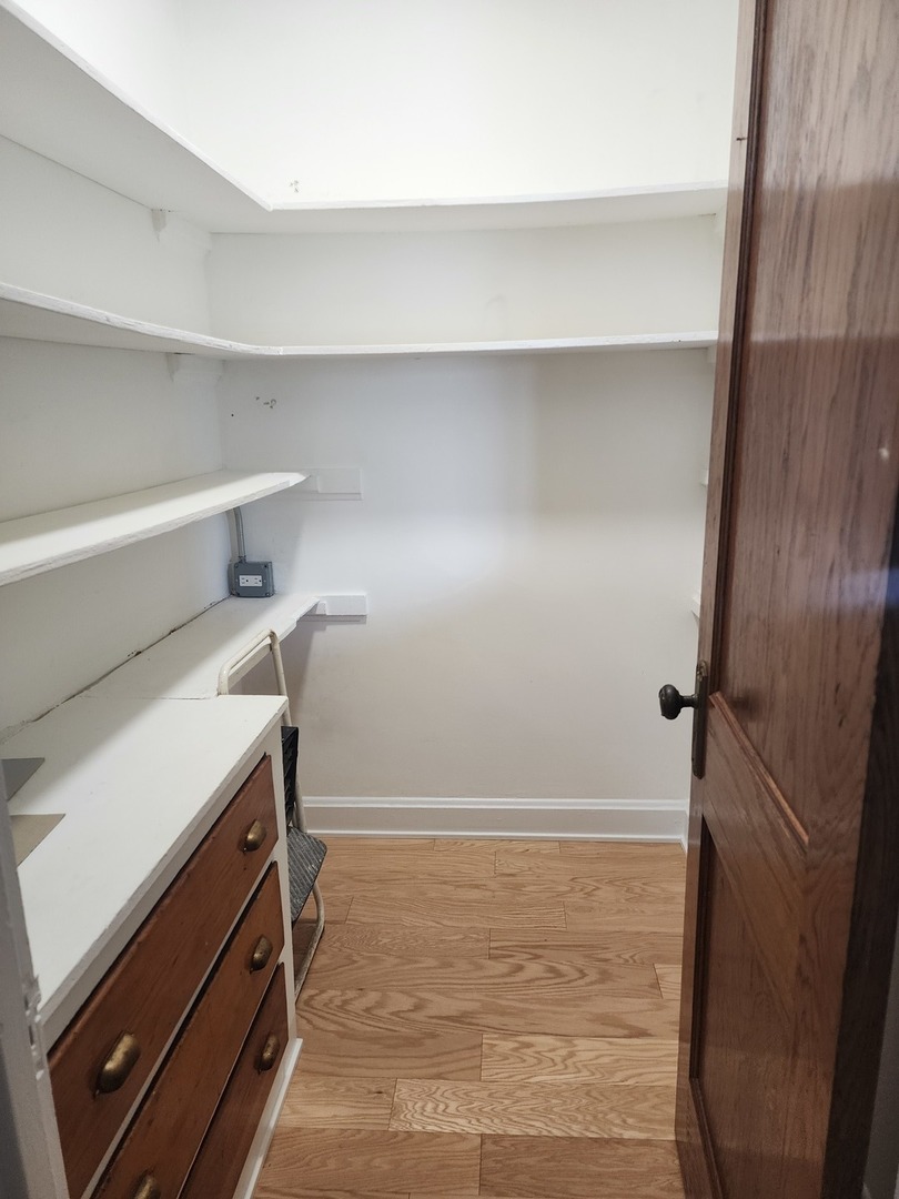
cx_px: 450
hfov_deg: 58.9
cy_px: 600
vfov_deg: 73.9
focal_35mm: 23
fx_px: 796
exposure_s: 1/120
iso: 160
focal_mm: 6.4
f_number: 1.8
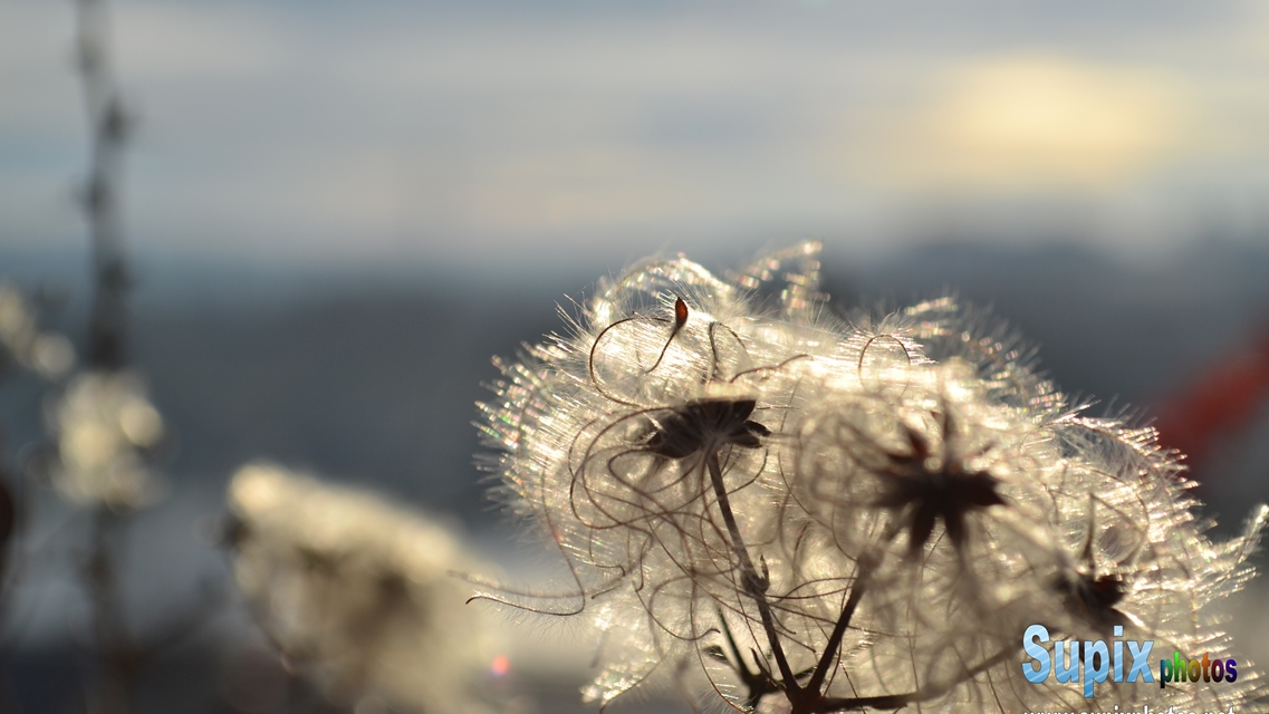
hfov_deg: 24.3
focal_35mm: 88
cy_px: 328
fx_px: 2946
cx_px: 627
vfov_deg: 13.8
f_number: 8
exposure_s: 1/500
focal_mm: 55
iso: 100
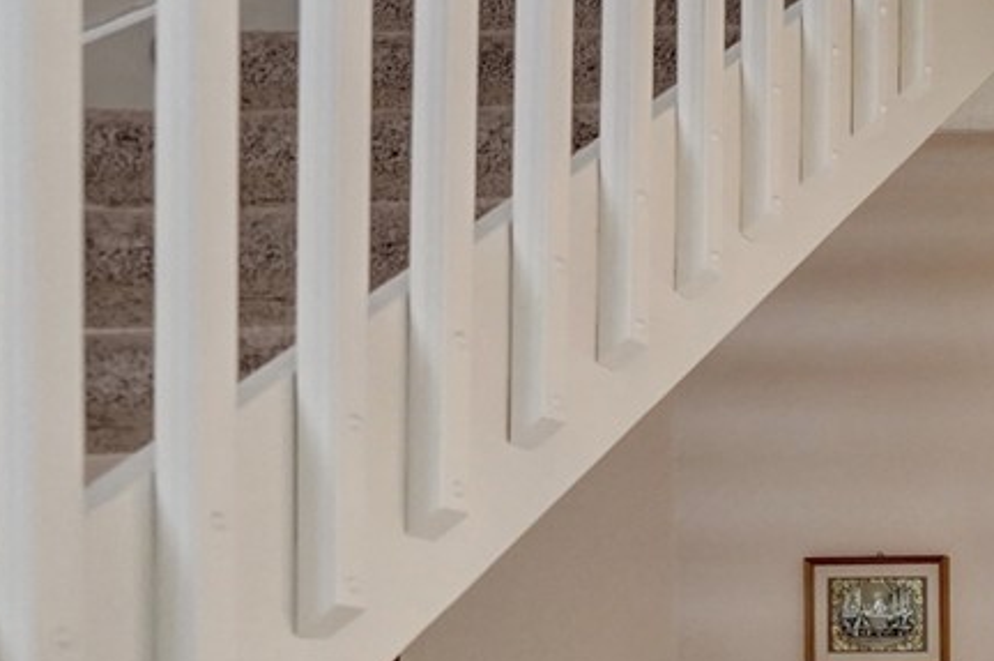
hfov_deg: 22.5
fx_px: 1517
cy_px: 759
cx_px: 1756
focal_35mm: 55
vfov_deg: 22.9
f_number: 3.5
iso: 1250
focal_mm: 14
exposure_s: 1/320
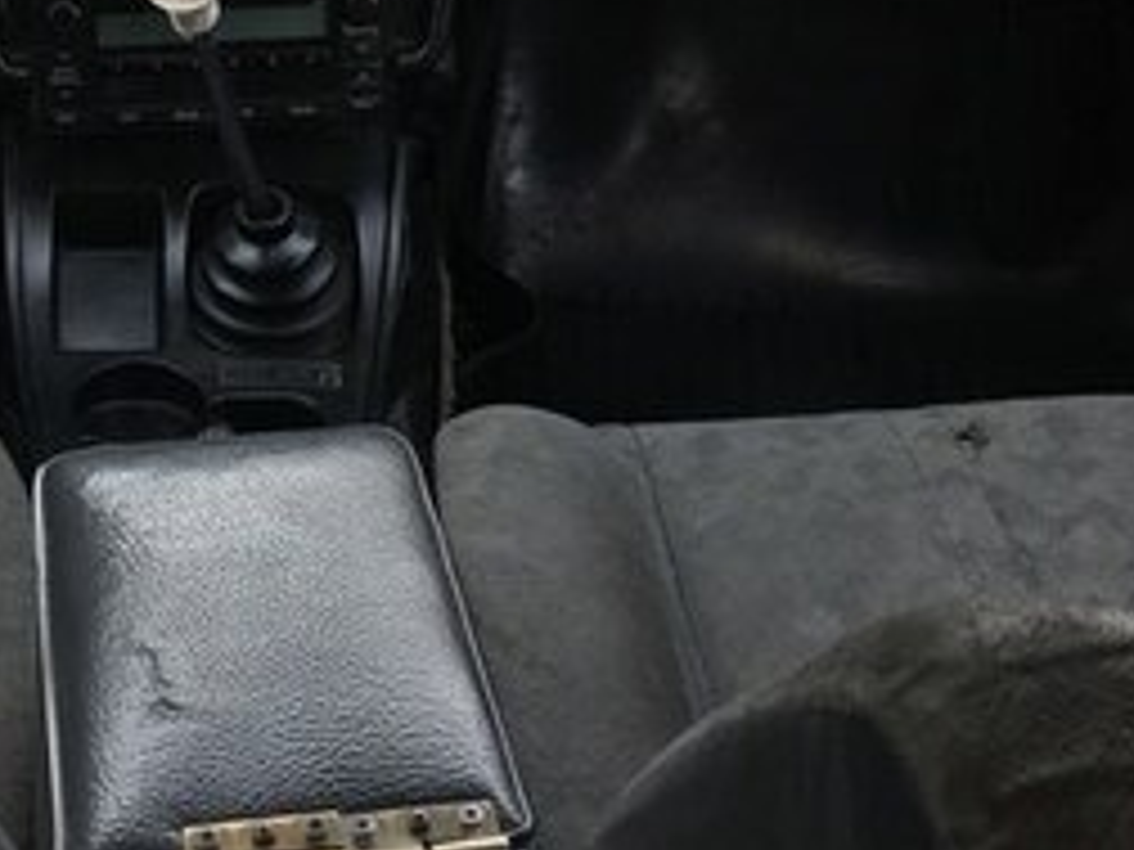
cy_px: -254
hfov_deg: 25.0
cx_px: 135
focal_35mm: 76
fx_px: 2490
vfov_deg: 18.1
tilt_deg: -19.0
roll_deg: +0.7
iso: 25
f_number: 2.2
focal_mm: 4.15
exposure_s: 1/196
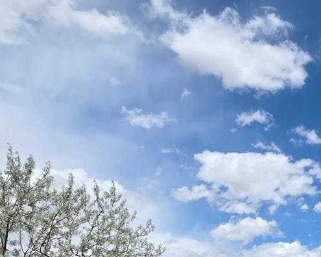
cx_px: 388
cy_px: 342
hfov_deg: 35.1
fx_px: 390
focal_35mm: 41
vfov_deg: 29.0
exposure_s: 1/3050
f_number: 1.9
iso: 40
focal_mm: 2.2
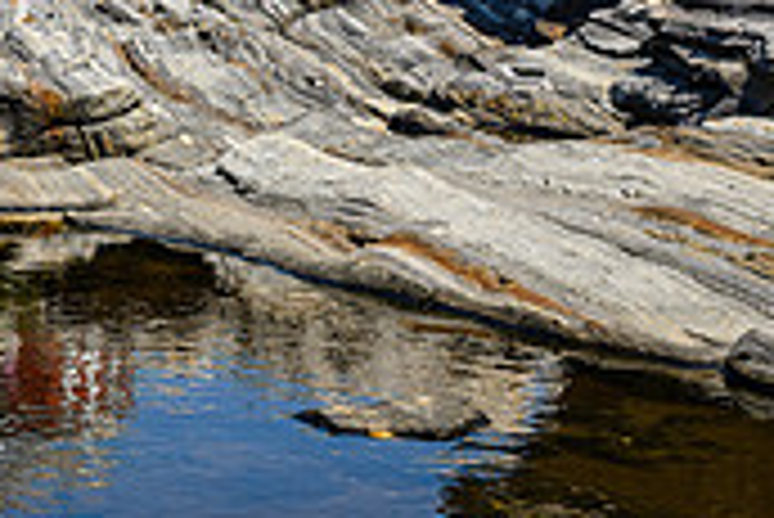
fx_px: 2425
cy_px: 106
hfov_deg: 18.1
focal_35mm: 113
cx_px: 220
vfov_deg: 12.1
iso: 64
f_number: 16
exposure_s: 1/60
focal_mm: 33.5
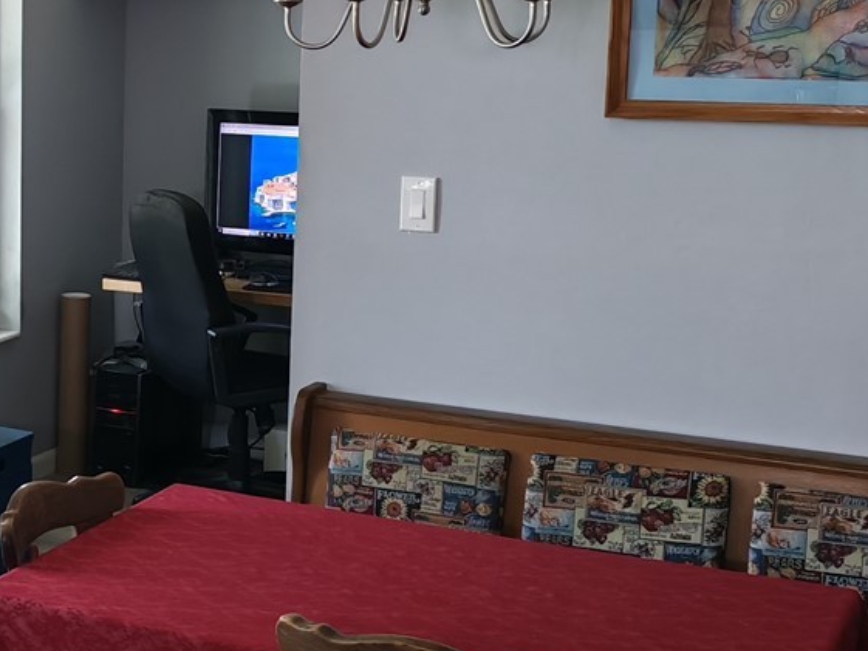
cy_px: 283
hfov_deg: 23.9
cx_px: -65
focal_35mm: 77
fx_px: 1931
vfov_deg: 19.1
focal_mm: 6.12
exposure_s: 1/100
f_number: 1.9
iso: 320
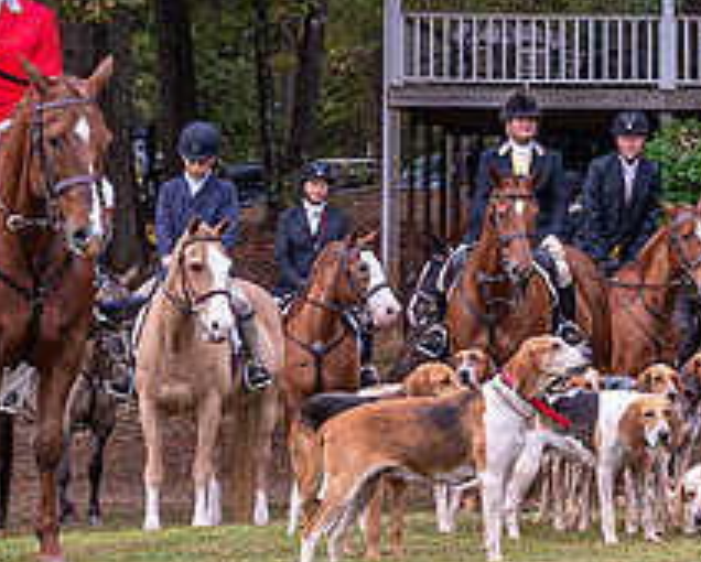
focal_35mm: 242
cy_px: 481
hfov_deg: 7.8
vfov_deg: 6.4
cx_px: 1090
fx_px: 5025
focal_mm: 57
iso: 800
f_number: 5
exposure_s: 1/400
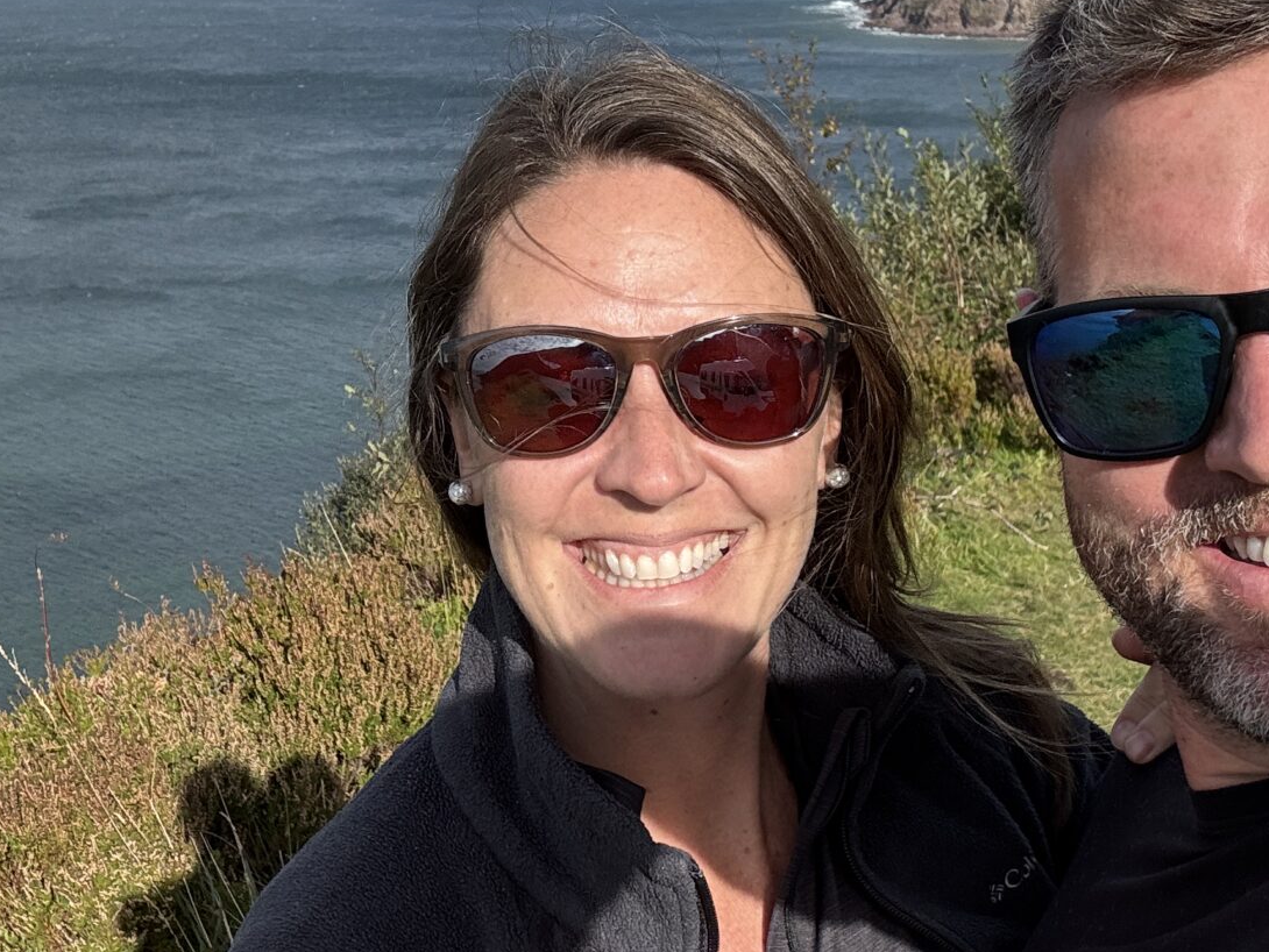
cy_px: 454
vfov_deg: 27.0
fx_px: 1980
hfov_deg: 35.5
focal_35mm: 54
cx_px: 566
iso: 25
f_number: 1.9
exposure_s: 1/1585
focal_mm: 2.69
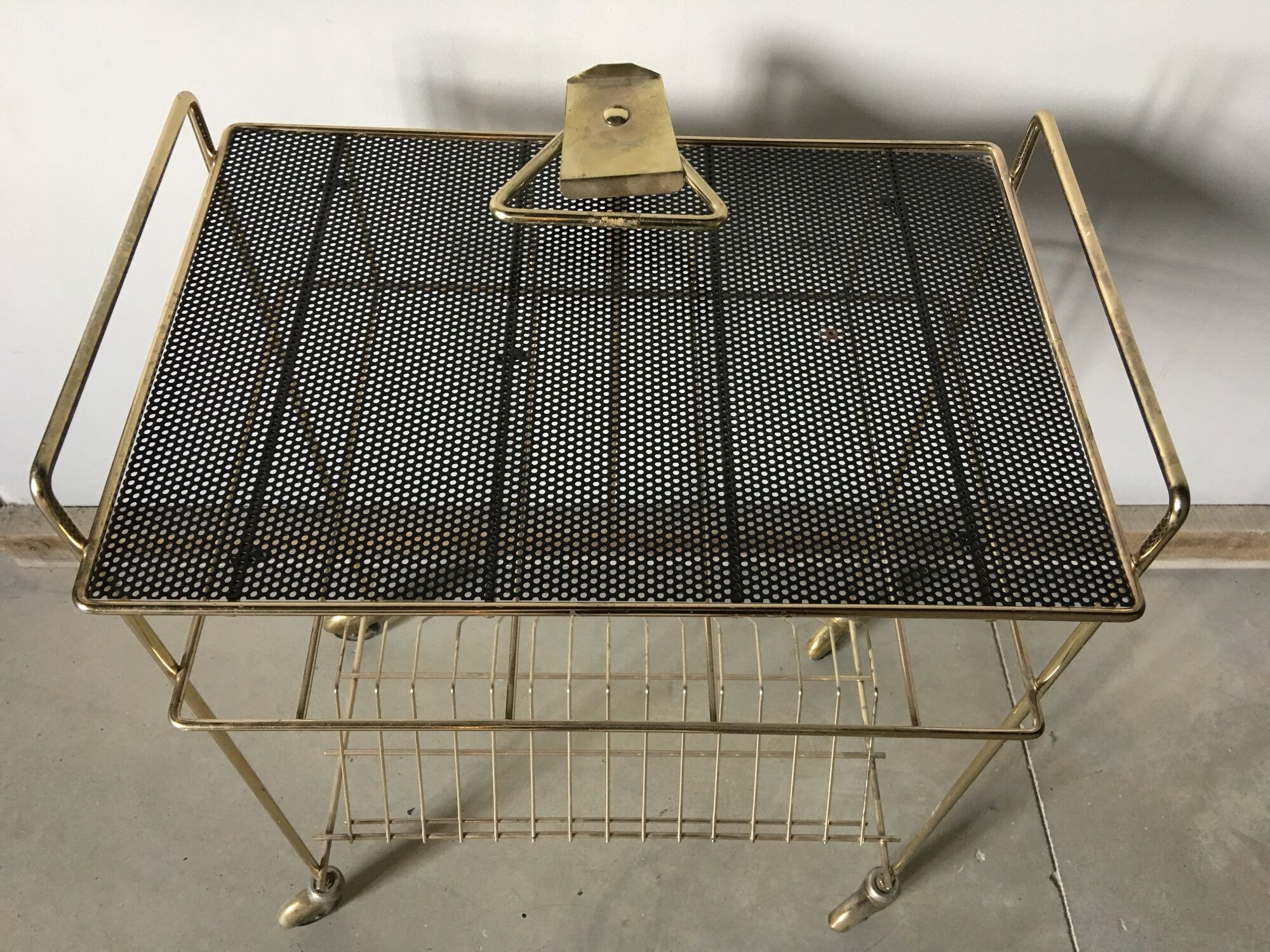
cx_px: 635
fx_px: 1064
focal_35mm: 29
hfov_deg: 61.7
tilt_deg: -54.6
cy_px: 476
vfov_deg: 48.2
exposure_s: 1/17
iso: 64
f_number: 2.2
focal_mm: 4.15
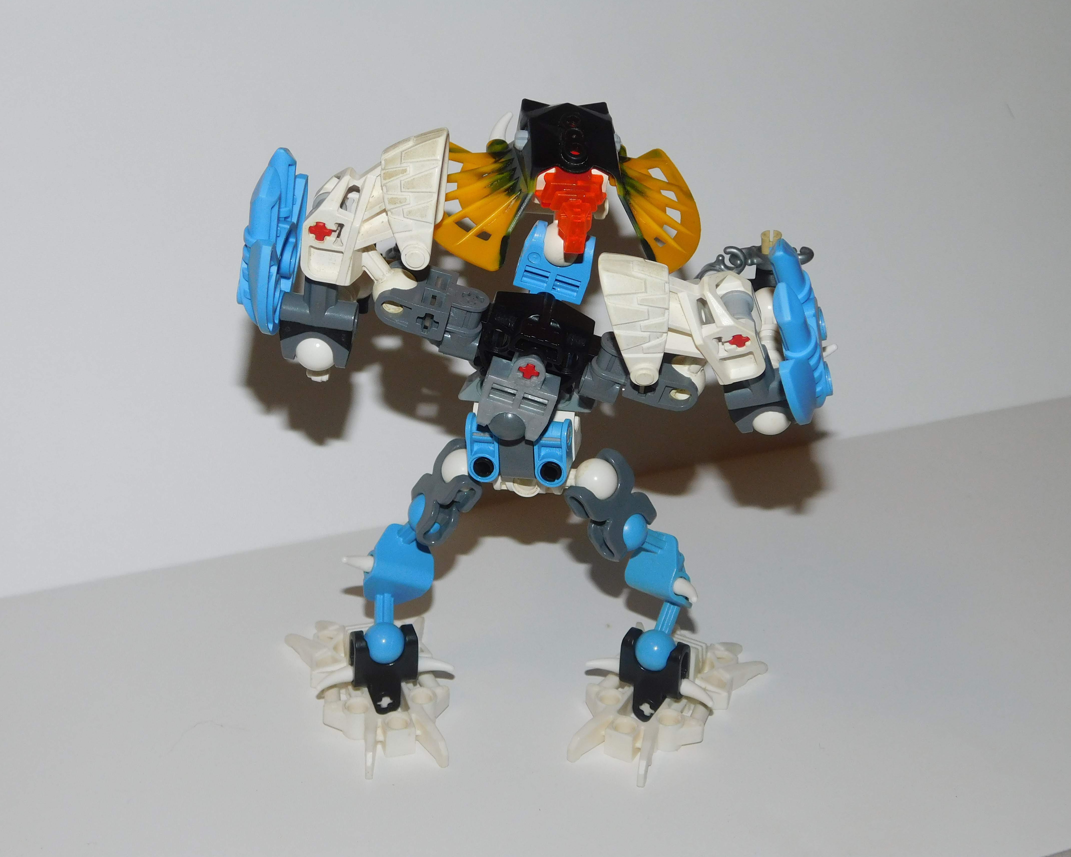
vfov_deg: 24.6
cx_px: 540
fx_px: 1965
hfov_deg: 30.5
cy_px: 426
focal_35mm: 62
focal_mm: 10.4
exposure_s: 1/30
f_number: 4
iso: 200
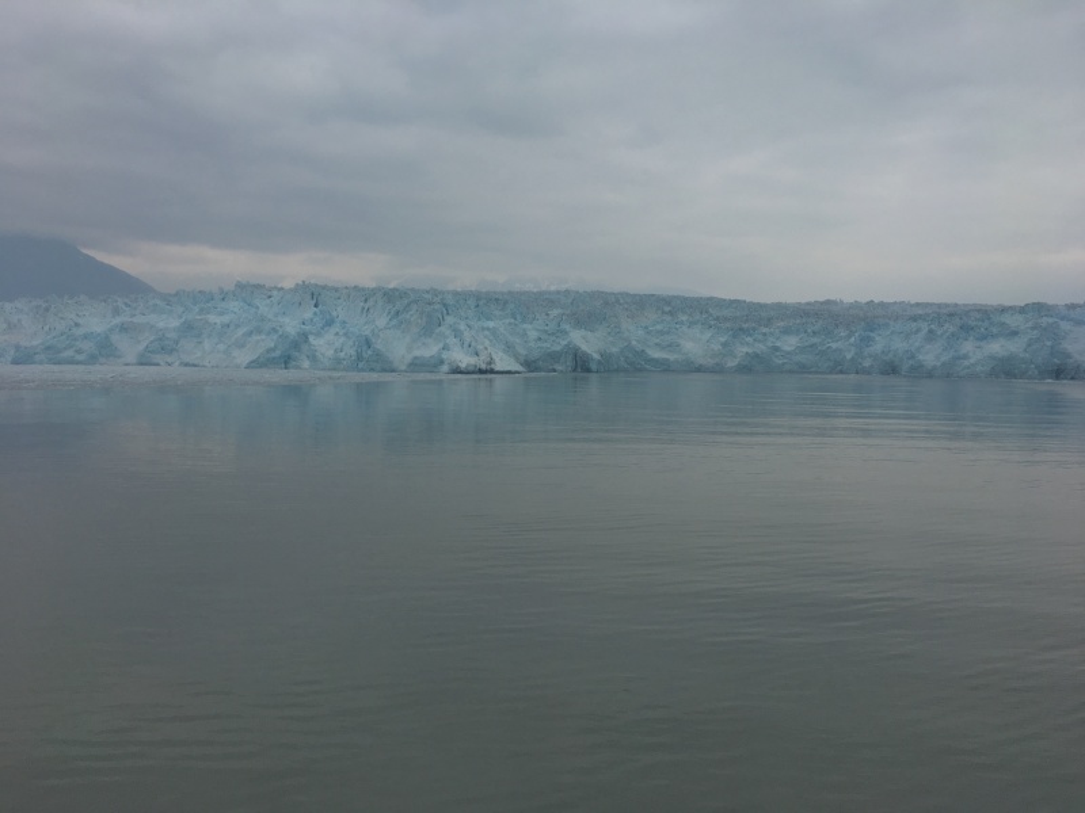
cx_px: 542
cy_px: 406
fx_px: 909
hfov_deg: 61.7
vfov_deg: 48.2
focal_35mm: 29
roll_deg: -0.6
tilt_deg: -3.4
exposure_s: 1/1202
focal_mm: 4.15
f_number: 2.2
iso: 25
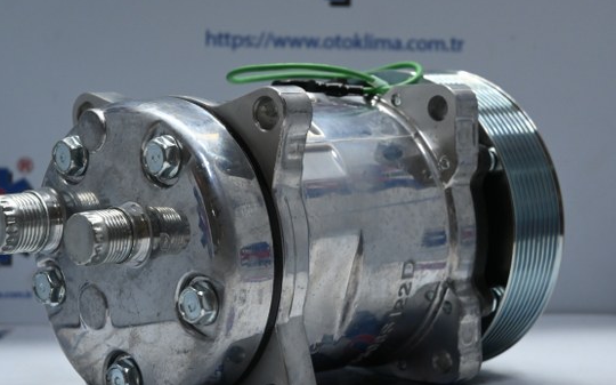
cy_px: 216
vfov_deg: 15.3
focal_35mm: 85
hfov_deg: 24.4
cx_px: 319
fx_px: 1426
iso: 1400
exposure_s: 1/80
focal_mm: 50
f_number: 6.3
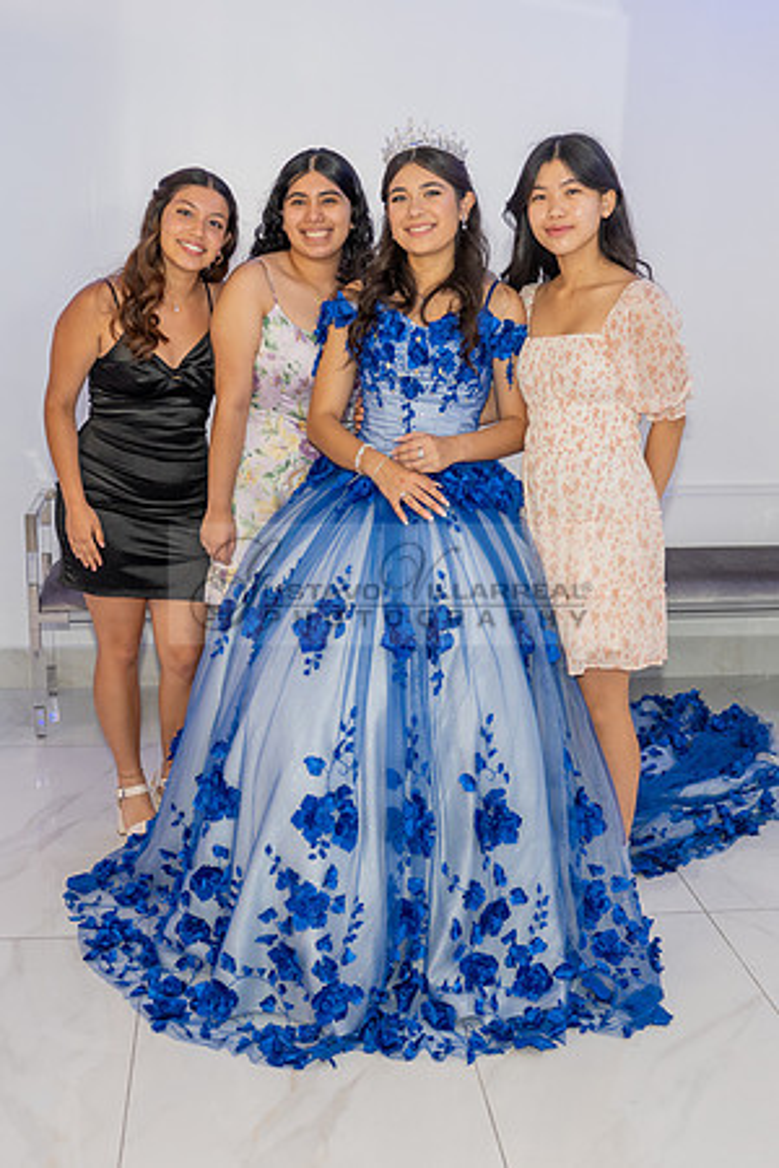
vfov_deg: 43.4
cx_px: 390
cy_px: 608
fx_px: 1469
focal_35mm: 45
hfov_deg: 29.7
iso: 800
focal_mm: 29
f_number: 3.5
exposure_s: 1/160
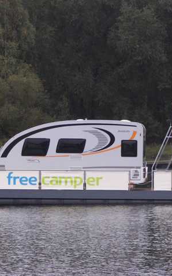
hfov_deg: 6.1
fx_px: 1621
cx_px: 83
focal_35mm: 216
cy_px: 138
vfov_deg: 9.7
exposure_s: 1/125
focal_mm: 25.2
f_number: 3.2
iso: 125
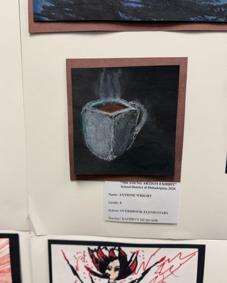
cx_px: 113
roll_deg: +0.2
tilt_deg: -8.8
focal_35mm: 26
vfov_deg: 65.9
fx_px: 218
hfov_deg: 54.9
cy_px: 154
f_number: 1.78
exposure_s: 1/60
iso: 160
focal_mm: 6.76
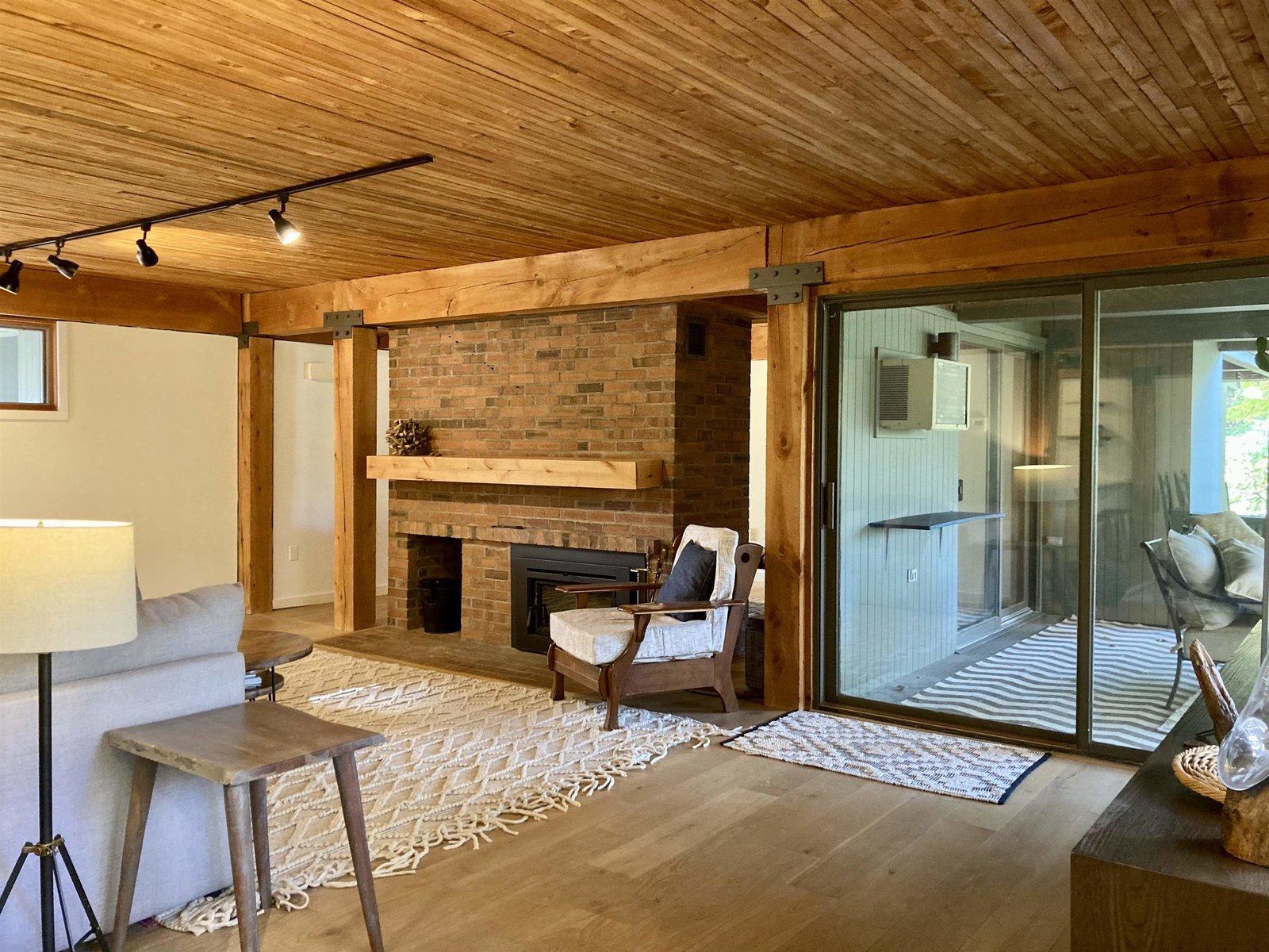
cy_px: 476
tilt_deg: +0.1
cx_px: 634
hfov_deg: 63.4
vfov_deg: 49.7
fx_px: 1026
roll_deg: -1.0
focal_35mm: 28
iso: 320
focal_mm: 3.99
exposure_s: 1/40
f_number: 1.8
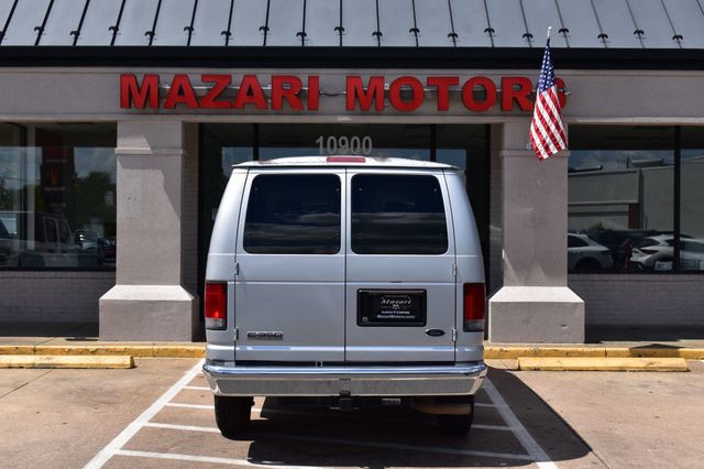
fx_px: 997
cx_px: 352
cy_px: 234
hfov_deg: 38.9
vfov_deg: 26.5
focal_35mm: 51
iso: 250
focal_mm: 34
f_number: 11
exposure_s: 1/500
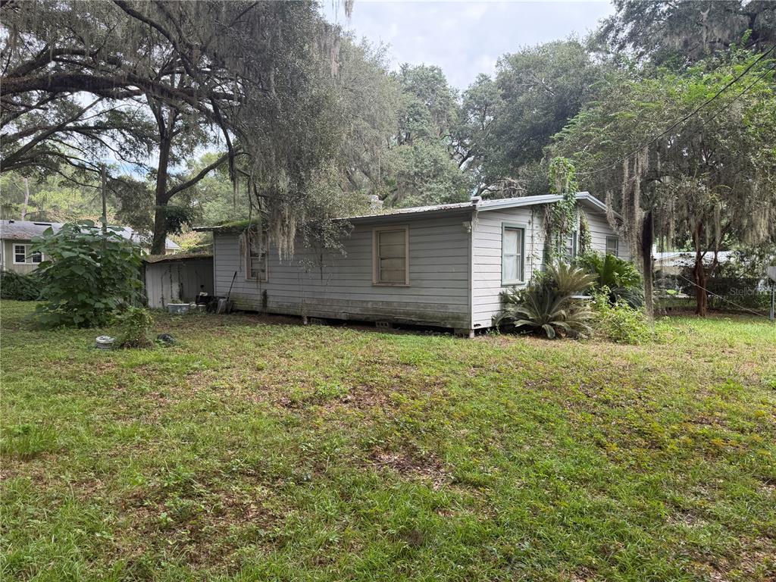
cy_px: 291
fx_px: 538
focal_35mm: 24
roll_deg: -0.1
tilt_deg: -1.2
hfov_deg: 71.6
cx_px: 388
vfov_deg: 56.8
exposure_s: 1/868
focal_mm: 6.76
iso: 100
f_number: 1.78
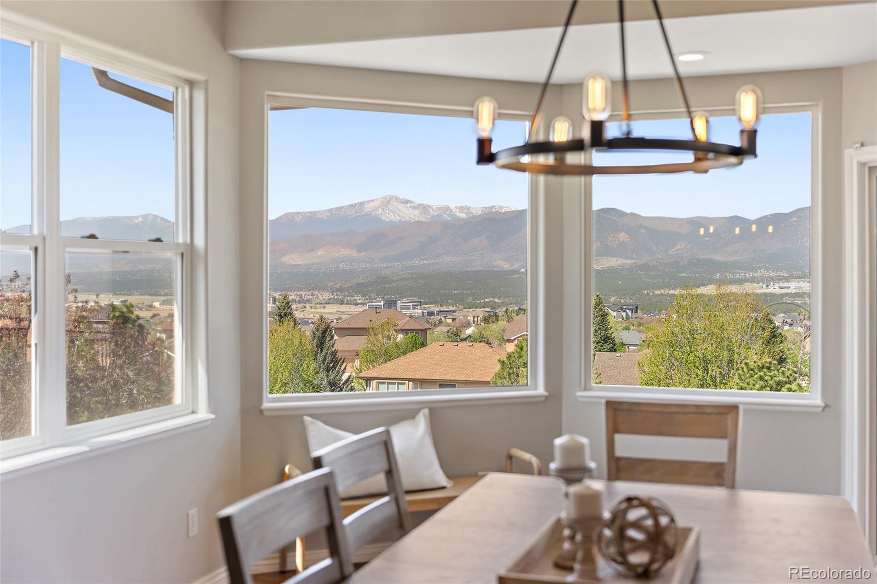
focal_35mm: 38
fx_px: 925
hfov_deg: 50.7
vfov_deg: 35.0
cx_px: 438
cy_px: 292
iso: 100
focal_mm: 38
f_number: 2.8
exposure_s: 1/100
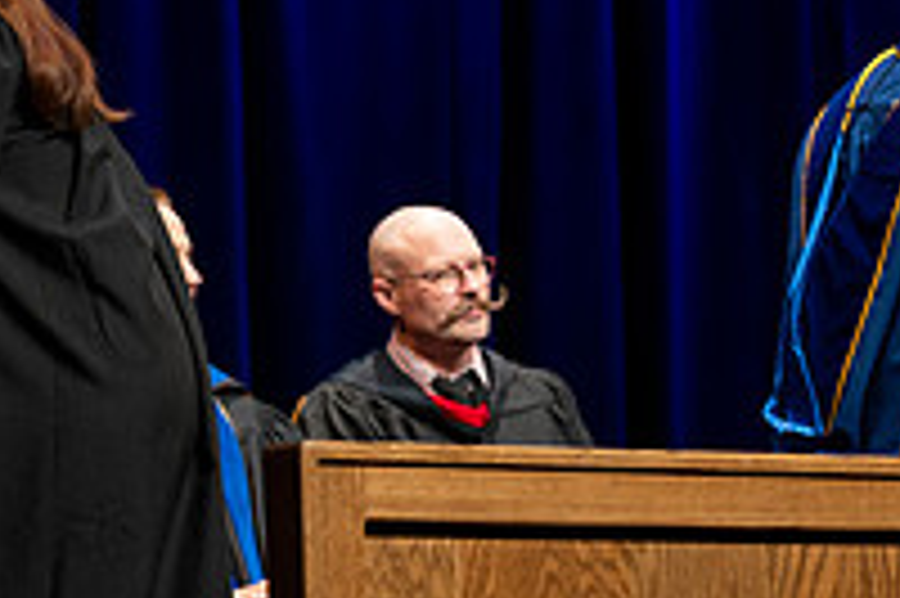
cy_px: 362
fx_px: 5071
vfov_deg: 6.8
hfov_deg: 9.9
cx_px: -261
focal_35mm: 203
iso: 500
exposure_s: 1/250
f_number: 2.8
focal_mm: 70
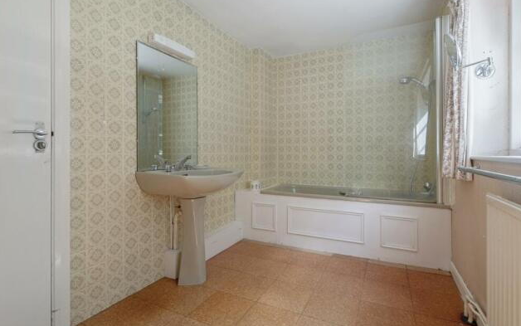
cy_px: 157
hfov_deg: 94.3
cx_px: 270
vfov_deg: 68.0
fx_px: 241
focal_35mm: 17
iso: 320
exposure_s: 1/20
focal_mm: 16
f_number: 10
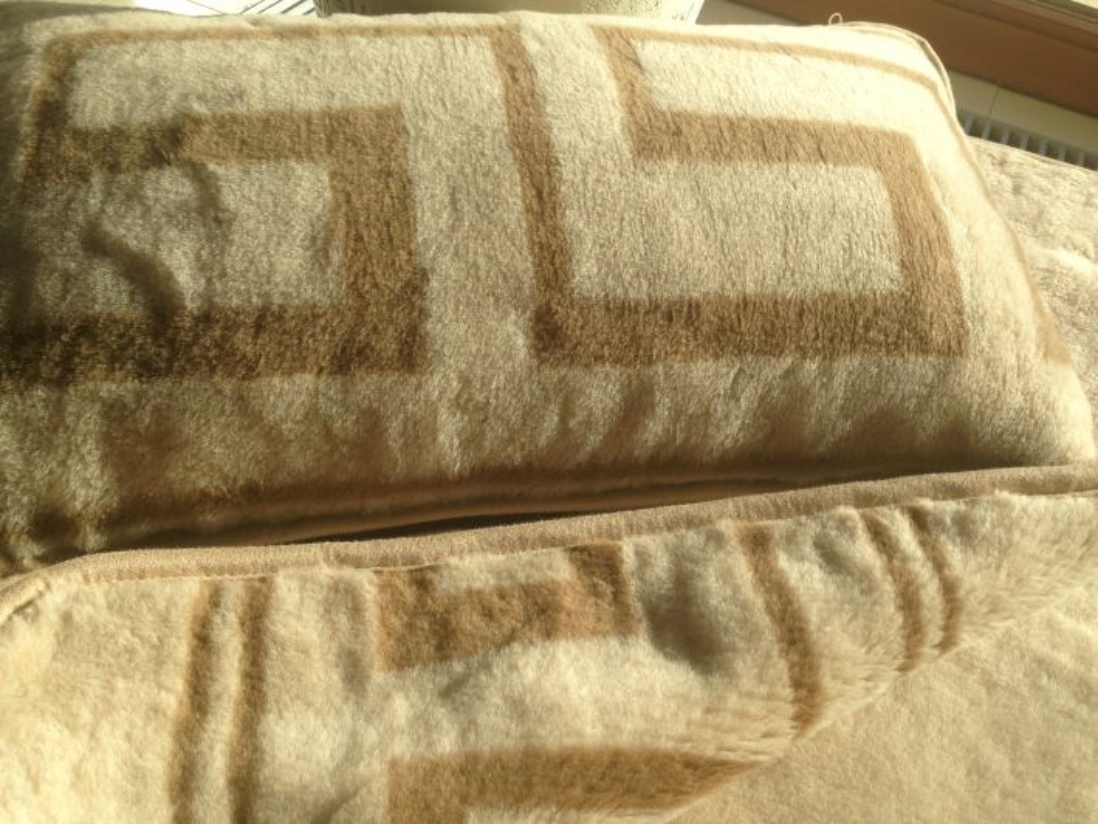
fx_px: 1047
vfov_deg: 43.0
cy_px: 412
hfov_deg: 55.3
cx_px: 549
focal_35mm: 33
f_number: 2.4
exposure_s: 1/847
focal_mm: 4.13
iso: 50
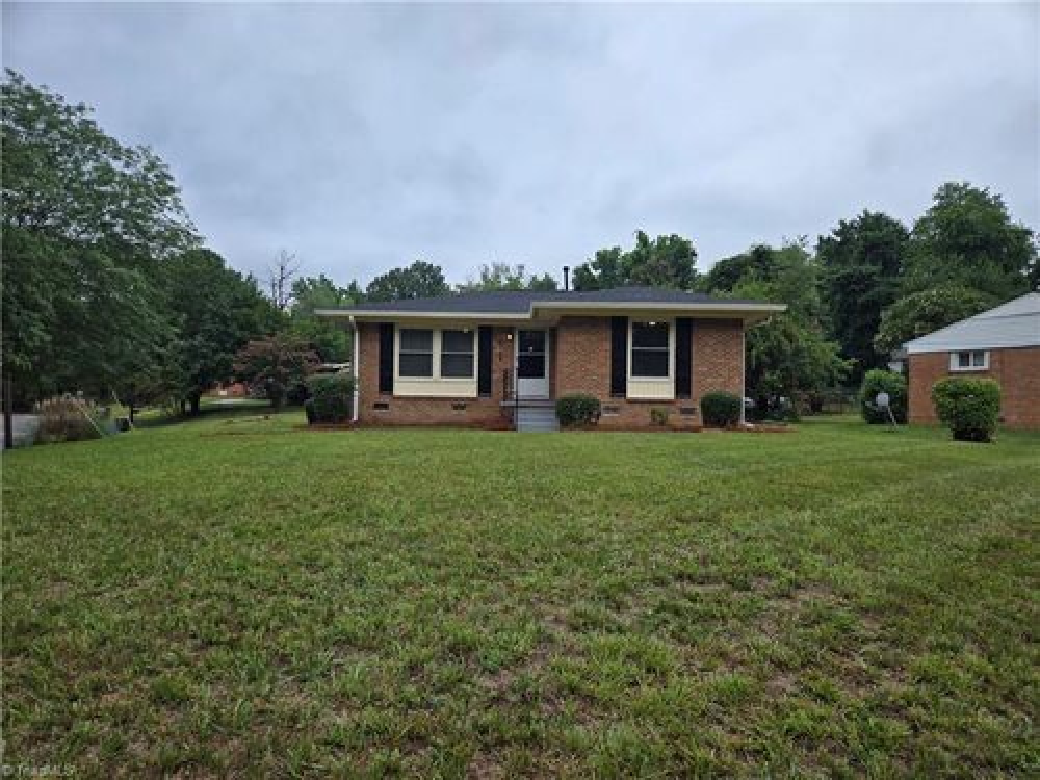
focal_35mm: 23
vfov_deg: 58.9
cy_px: 390
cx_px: 520
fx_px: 691
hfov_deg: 73.9
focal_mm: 5.4
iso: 25
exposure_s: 1/801
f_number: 1.8
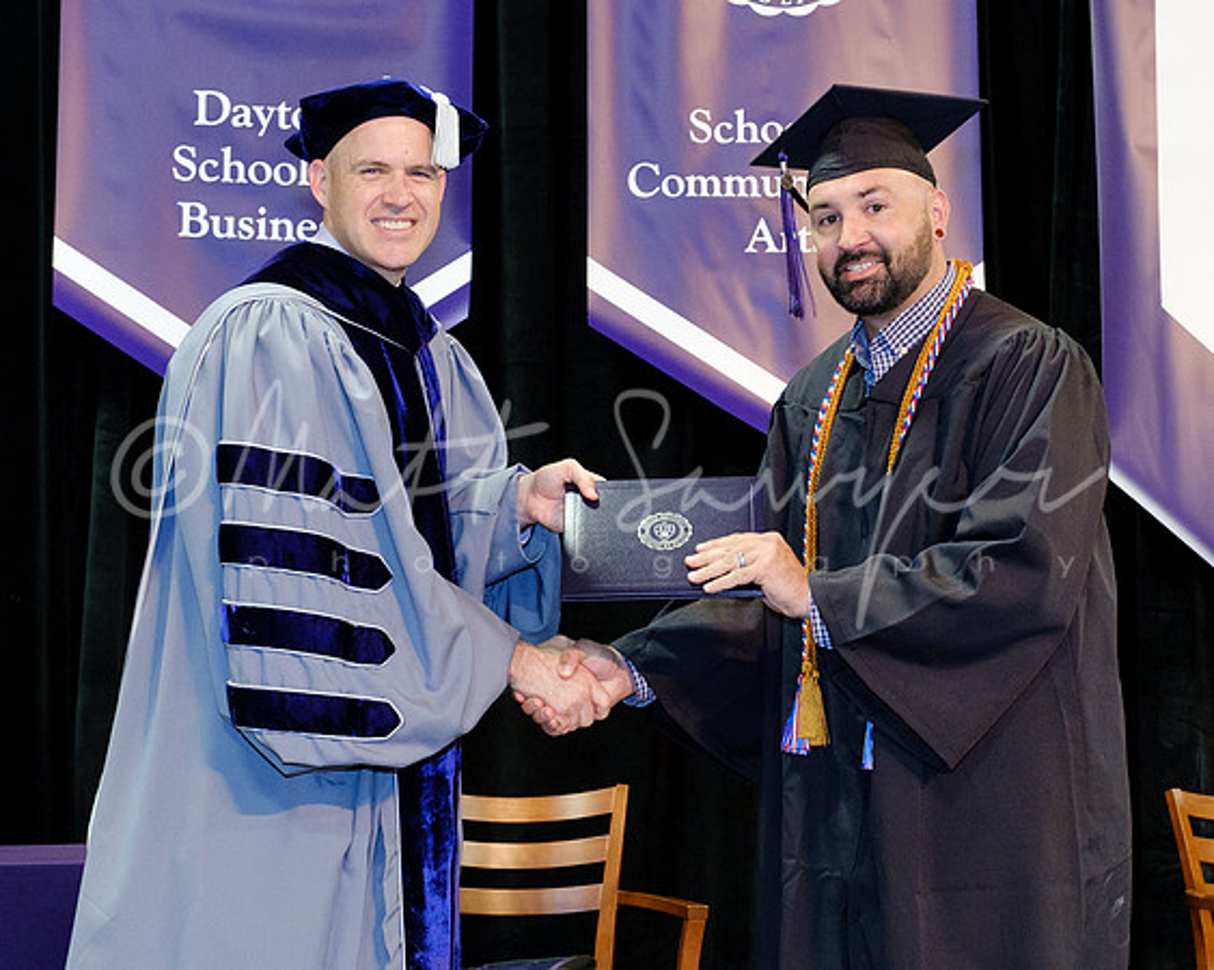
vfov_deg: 24.2
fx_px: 2262
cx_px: 667
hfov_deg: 30.0
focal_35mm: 63
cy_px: 521
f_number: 4
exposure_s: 1/125
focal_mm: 27.4
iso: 1600
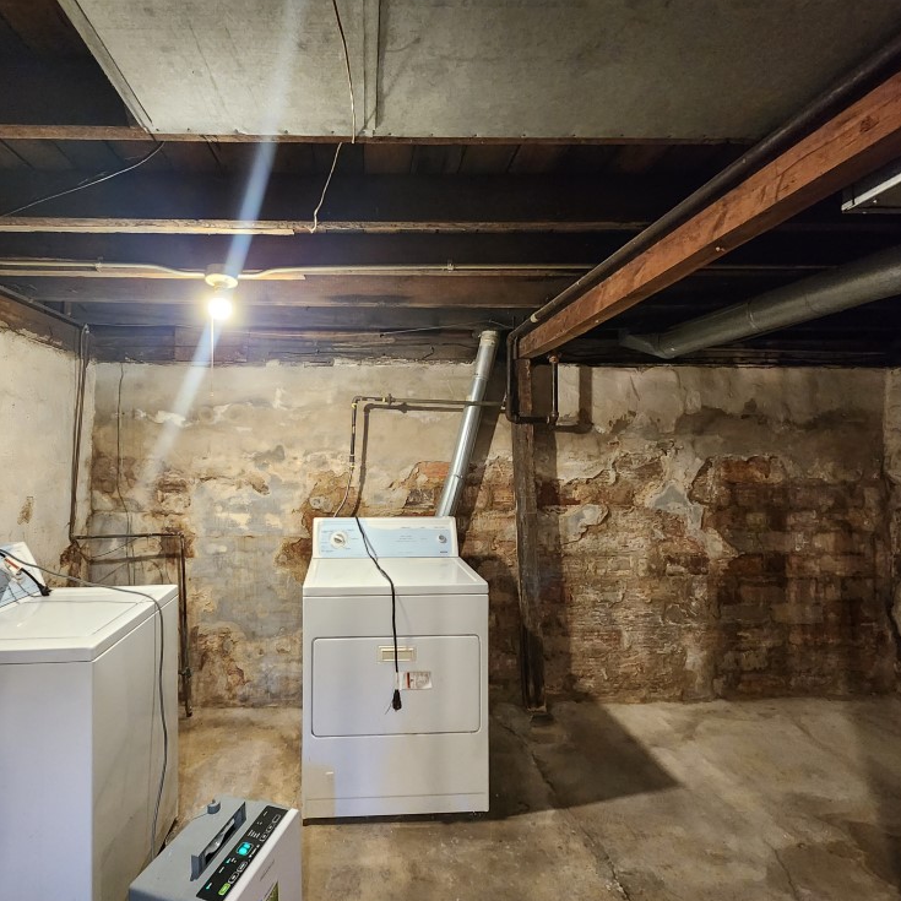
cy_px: 440
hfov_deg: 86.6
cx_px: 370
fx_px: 471
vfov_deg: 87.4
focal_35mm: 16
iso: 800
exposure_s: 1/24
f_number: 2.2
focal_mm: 2.2
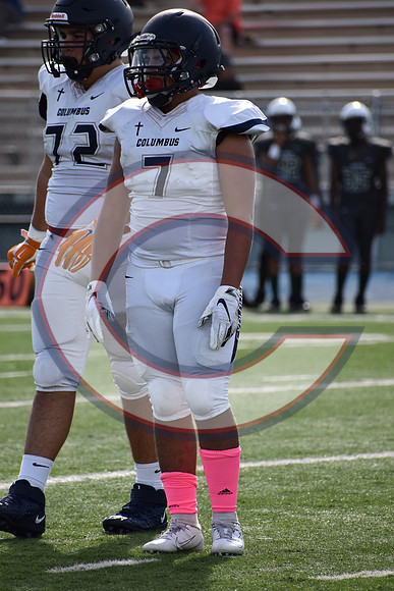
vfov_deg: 4.6
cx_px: 197
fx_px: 7383
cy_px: 296
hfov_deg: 3.1
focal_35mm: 450
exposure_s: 1/1000
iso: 450
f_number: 6.3
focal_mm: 300
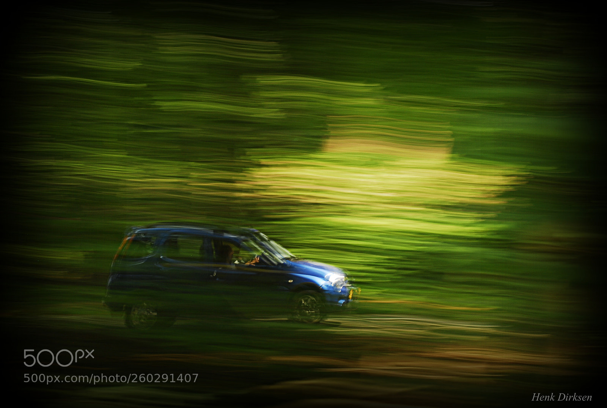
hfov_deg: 18.1
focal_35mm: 112
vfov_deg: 12.2
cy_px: 204
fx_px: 1901
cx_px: 304
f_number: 5.6
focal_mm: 75
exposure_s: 1/4
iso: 100
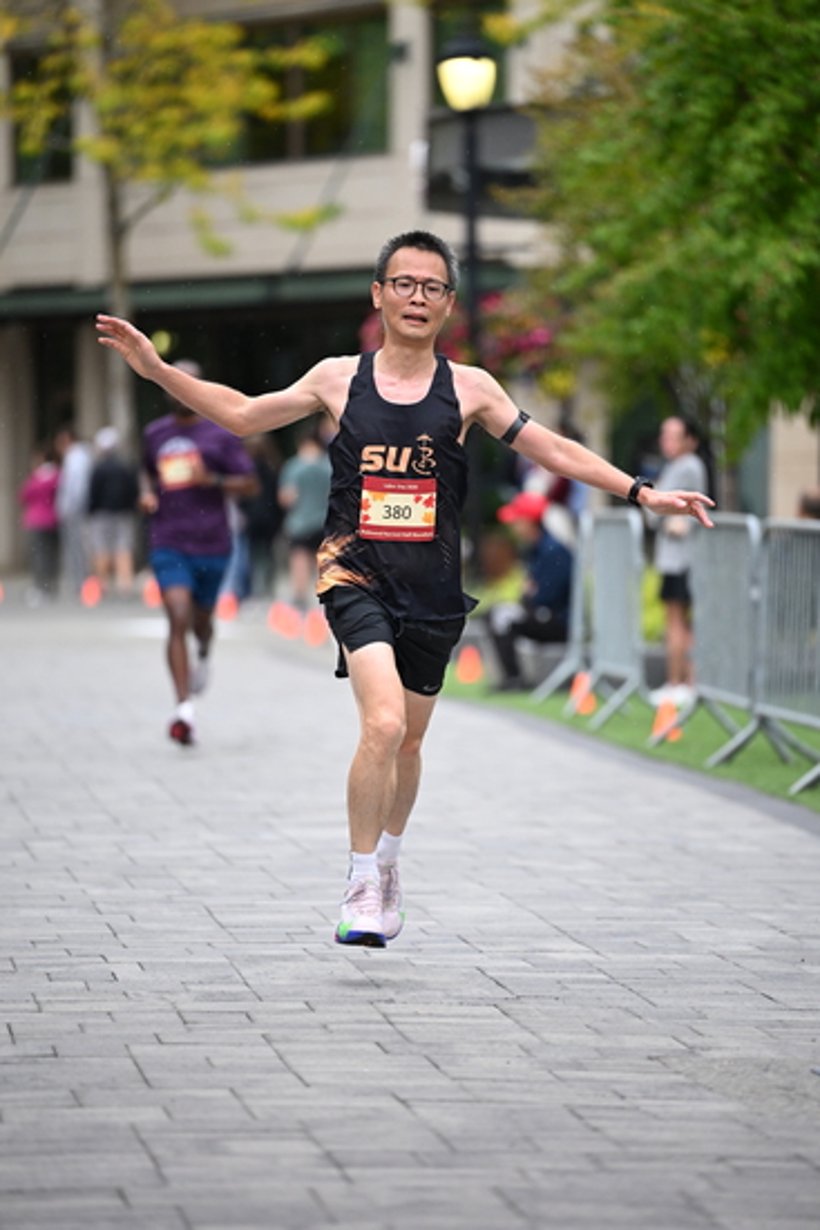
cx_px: 410
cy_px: 615
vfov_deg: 10.3
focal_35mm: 200
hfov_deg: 6.9
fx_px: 6829
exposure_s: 1/1600
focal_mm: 200
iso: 1250
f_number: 2.8
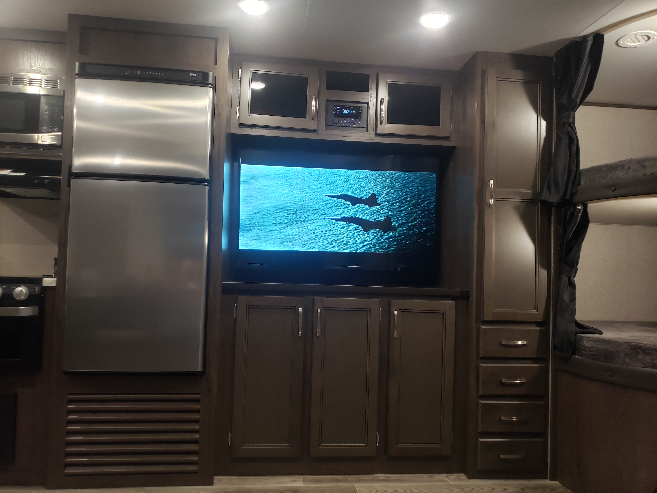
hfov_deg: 67.3
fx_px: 493
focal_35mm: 26
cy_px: 246
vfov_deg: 53.1
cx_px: 328
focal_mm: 4.3
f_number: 1.5
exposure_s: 1/50
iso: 250
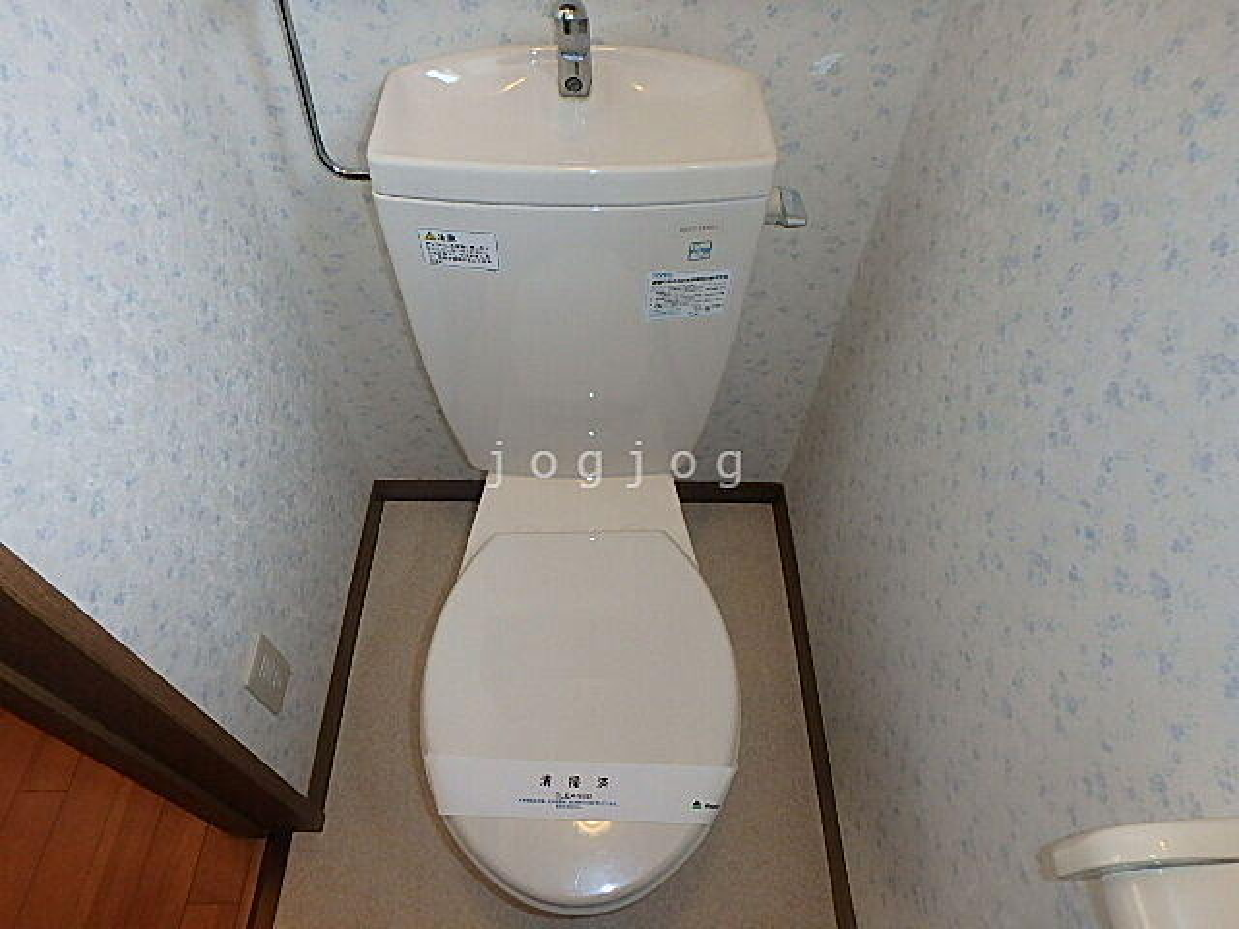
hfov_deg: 79.0
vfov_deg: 63.4
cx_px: 620
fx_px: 752
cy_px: 464
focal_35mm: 21
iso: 400
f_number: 3.5
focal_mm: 3.7
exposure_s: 1/30
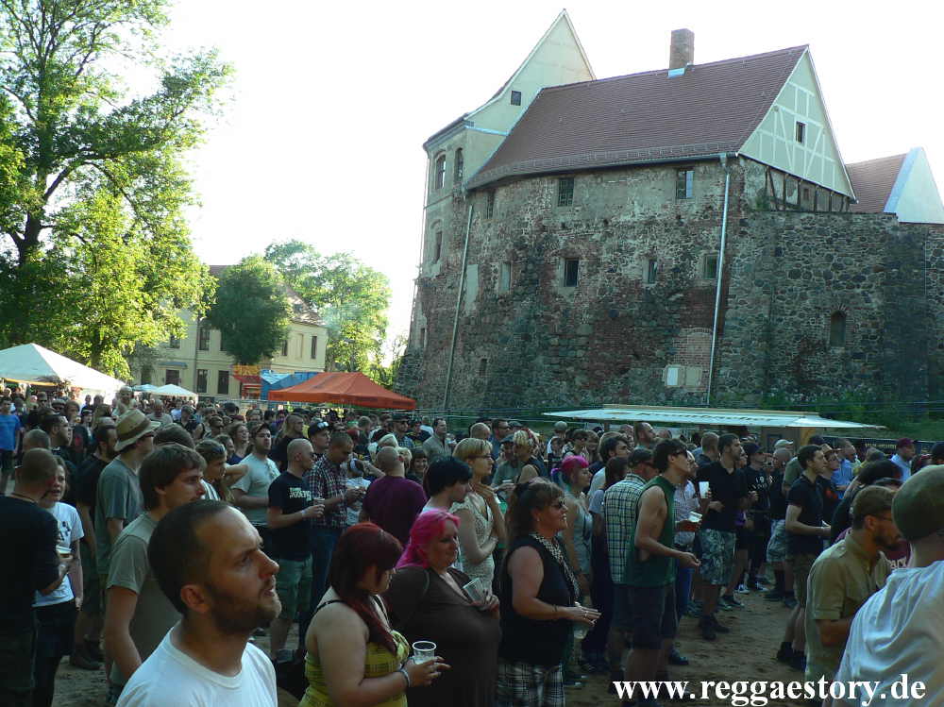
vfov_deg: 40.7
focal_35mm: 35
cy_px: 354
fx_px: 954
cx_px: 472
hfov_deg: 52.6
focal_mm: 6
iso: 64
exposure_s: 1/100
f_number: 3.2
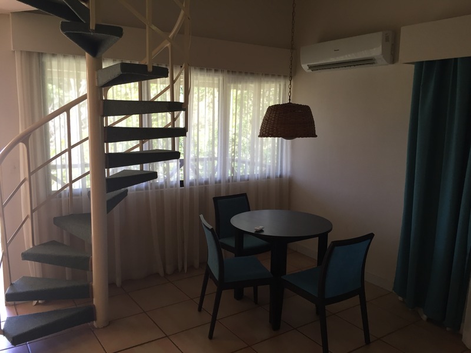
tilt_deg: -8.6
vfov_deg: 48.2
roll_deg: -1.9
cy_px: 176
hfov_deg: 61.7
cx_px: 236
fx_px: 395
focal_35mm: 29
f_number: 2.2
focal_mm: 4.15
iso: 64
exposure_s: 1/30
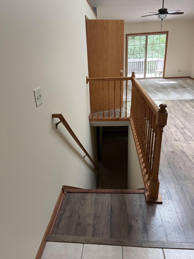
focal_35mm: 26
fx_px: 194
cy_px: 130
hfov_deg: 53.1
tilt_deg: -21.9
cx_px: 97
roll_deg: +3.1
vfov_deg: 67.3
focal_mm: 5.96
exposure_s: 1/60
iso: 250
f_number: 1.6
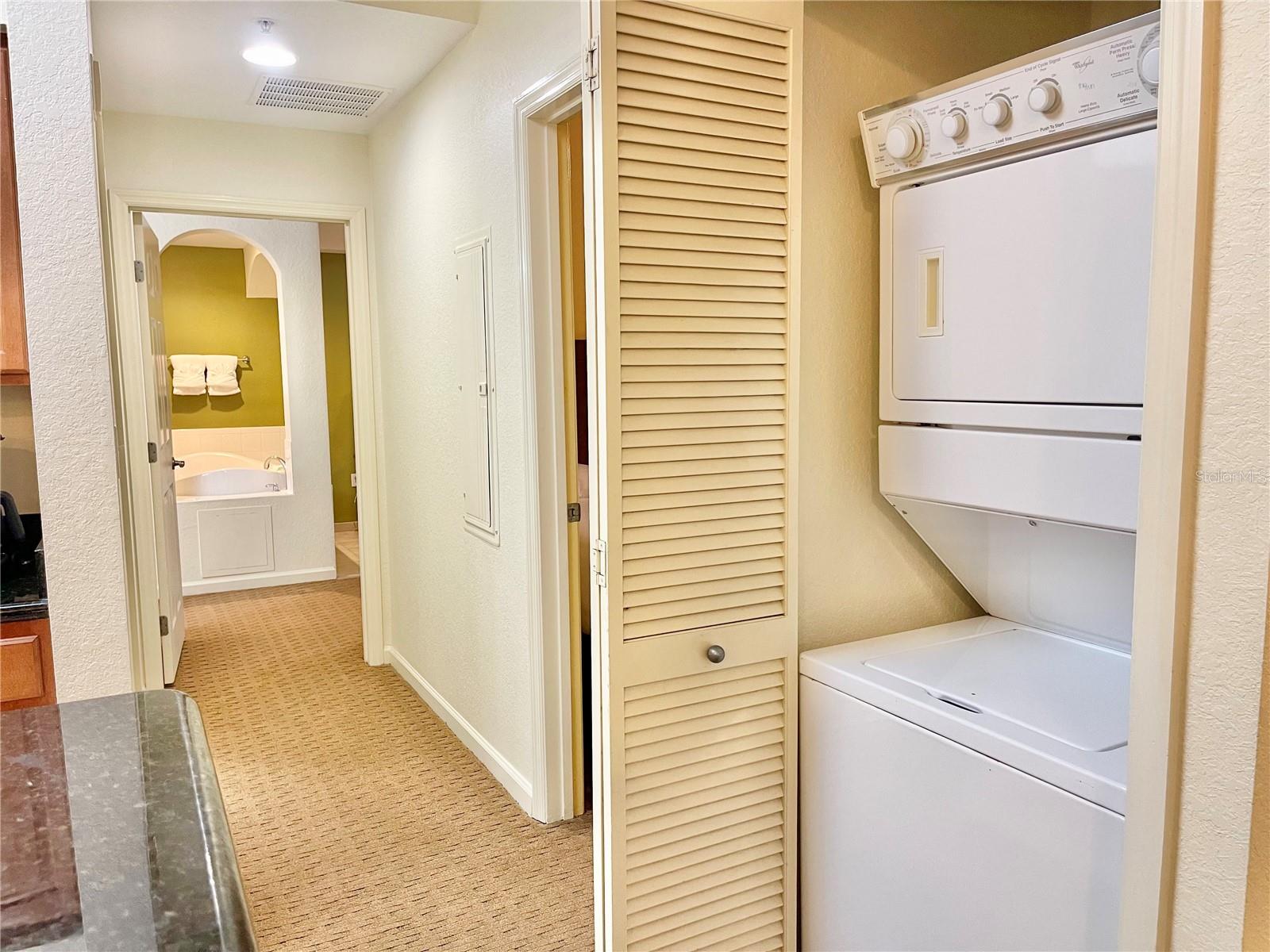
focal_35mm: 25
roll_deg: +0.5
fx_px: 917
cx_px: 635
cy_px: 476
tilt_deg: -6.3
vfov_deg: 54.9
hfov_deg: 69.4
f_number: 1.6
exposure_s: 1/60
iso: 160
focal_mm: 5.1
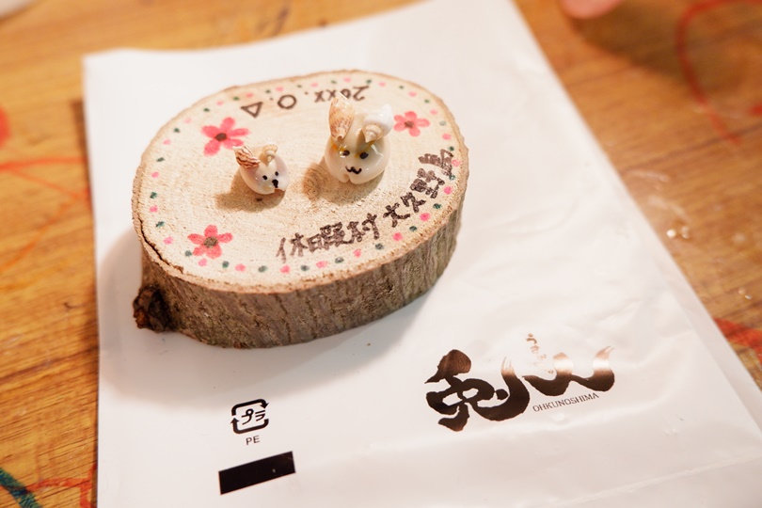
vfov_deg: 43.6
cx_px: 381
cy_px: 254
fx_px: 635
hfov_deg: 61.9
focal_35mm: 30
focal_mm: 20.3
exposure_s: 1/50
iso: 2500
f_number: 4.2
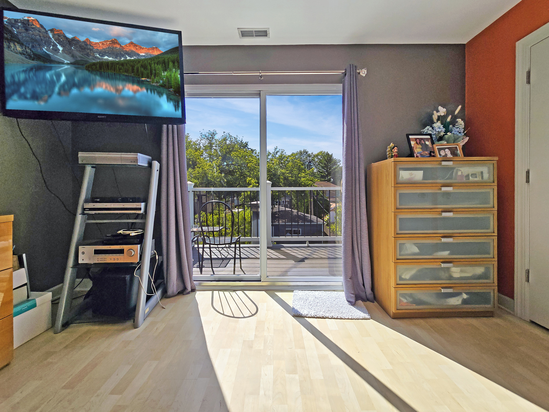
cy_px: 206
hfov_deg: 106.2
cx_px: 274
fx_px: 206
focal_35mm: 13
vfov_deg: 89.9
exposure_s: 1/1078
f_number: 2.2
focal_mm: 2.2
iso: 50
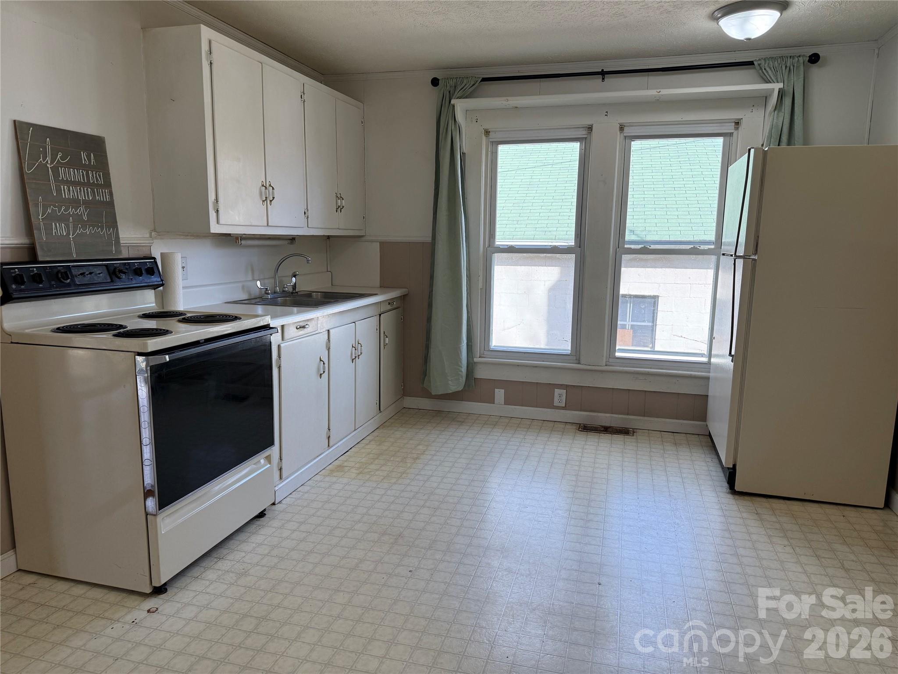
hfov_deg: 71.6
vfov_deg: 56.8
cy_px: 337
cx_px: 449
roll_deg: -0.3
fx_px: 623
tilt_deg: -8.8
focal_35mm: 24
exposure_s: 1/325
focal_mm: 6.76
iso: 100
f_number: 1.78
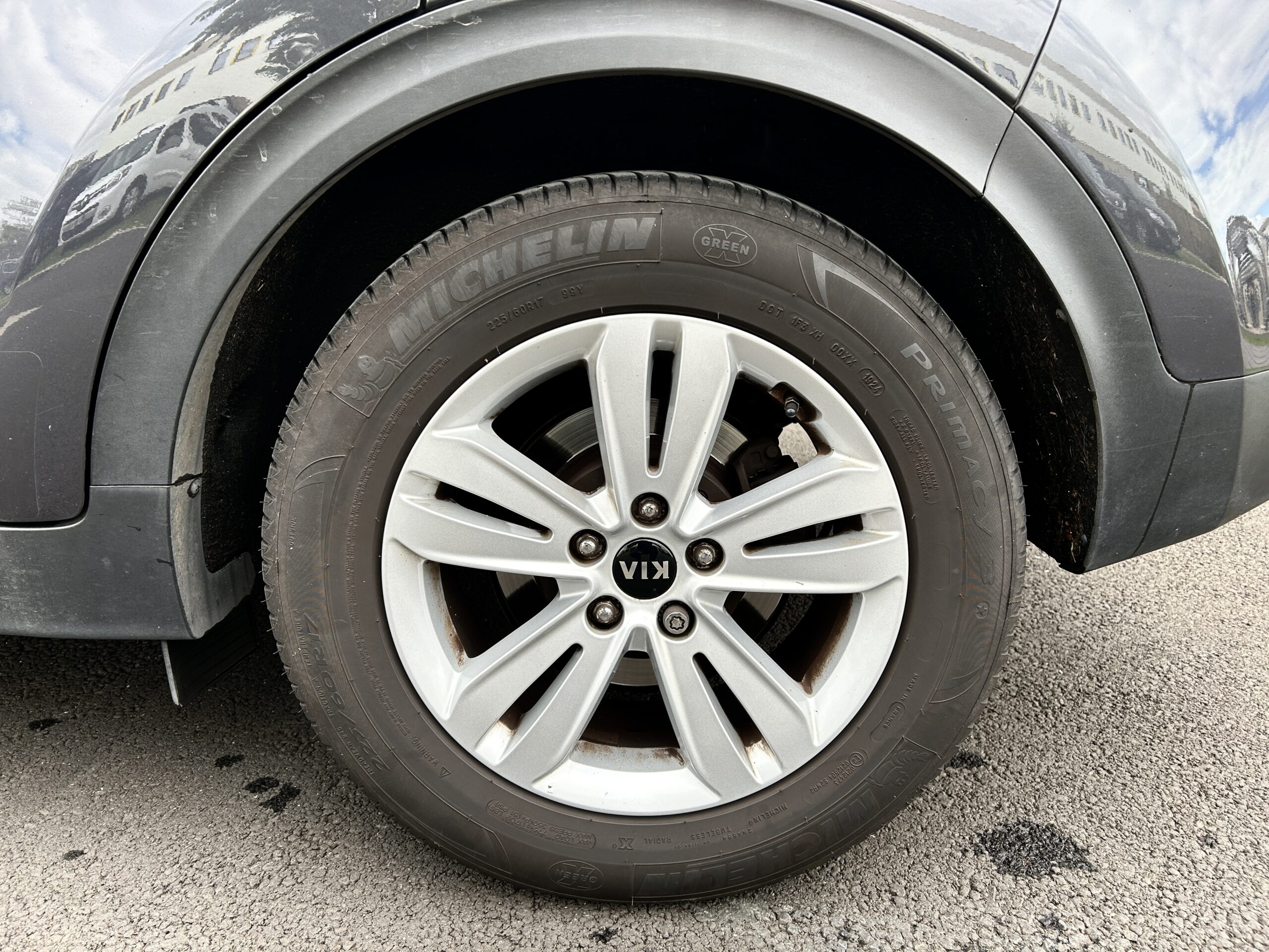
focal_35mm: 26
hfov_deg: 67.3
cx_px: 634
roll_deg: +0.3
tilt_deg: -12.2
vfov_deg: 53.1
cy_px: 476
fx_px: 953
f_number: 1.5
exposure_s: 1/421
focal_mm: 5.7
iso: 50
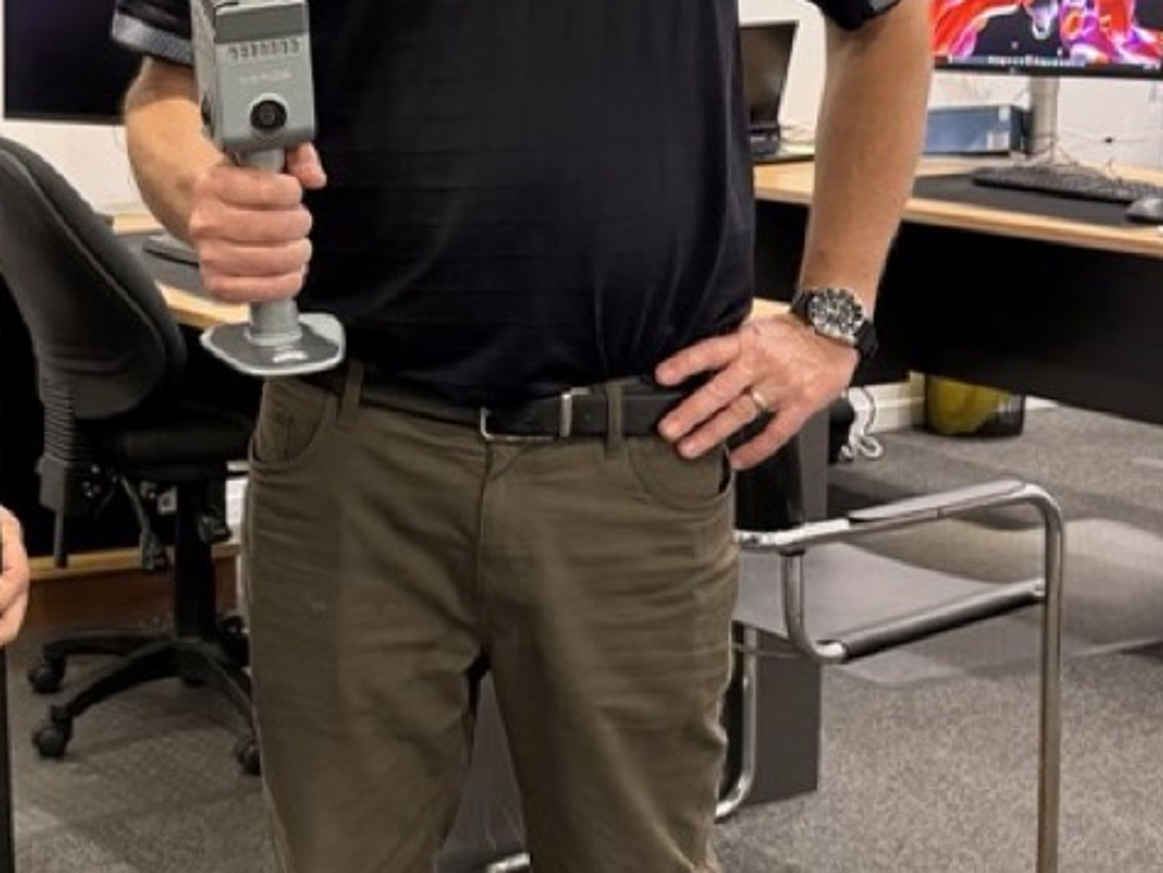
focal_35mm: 81
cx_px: 103
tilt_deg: -11.5
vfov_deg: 18.2
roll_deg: +0.7
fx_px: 2723
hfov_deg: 23.4
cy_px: 385
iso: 320
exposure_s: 1/50
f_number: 1.78
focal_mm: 6.76
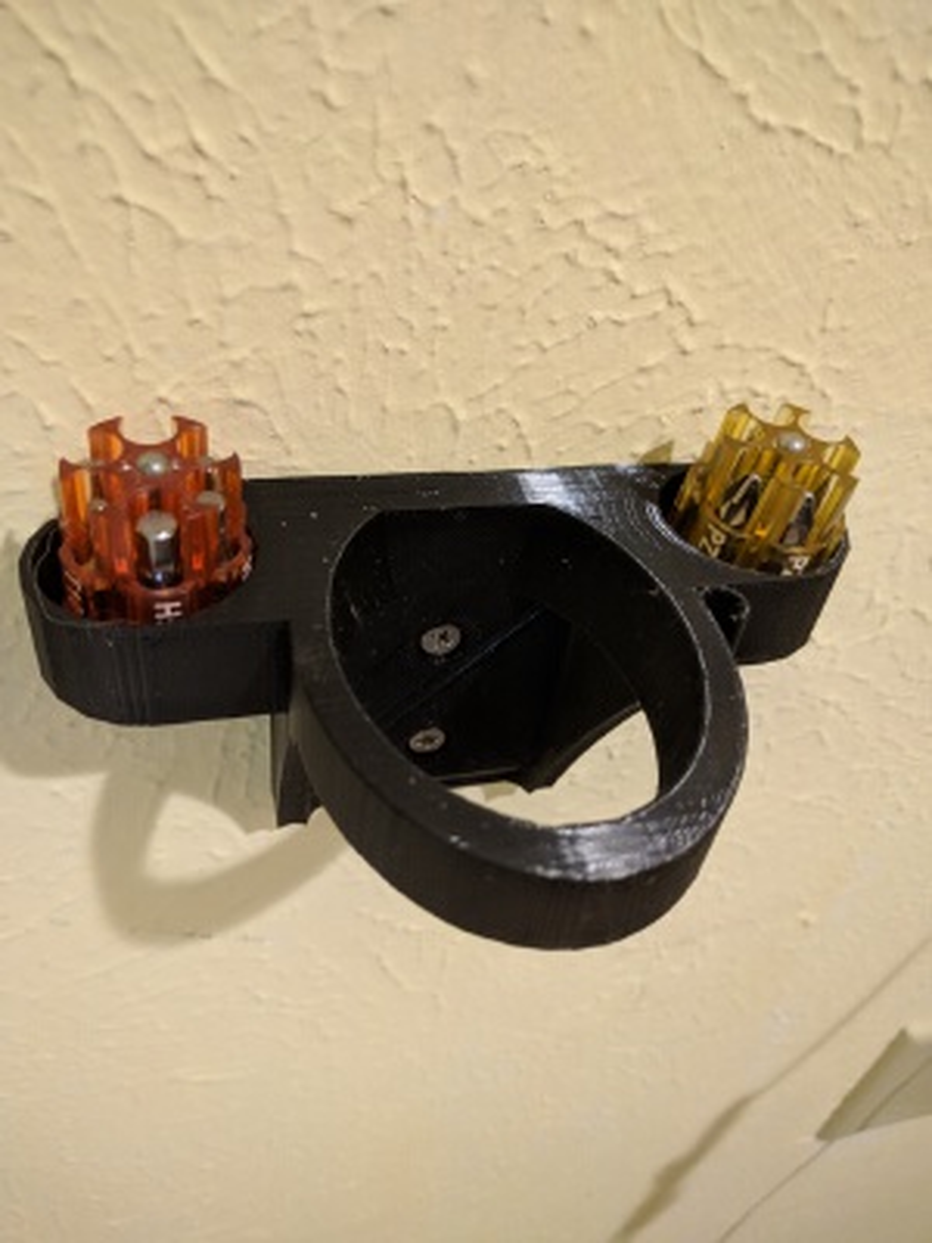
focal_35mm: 26
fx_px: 933
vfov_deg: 67.3
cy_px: 622
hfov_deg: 53.1
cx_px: 466
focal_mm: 4.67
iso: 736
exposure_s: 1/36.5
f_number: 2
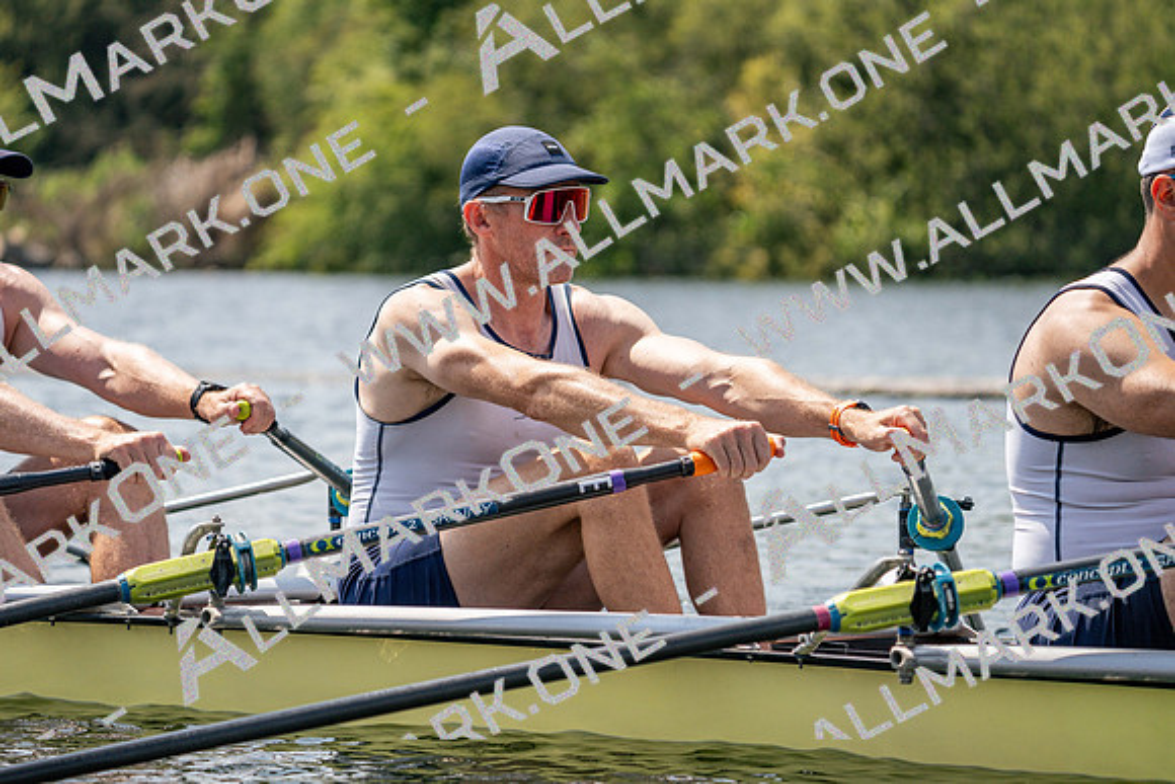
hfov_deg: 10.3
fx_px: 6529
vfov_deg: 6.9
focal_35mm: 200
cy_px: 392
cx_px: 588
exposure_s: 1/1600
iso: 200
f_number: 5.6
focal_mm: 200
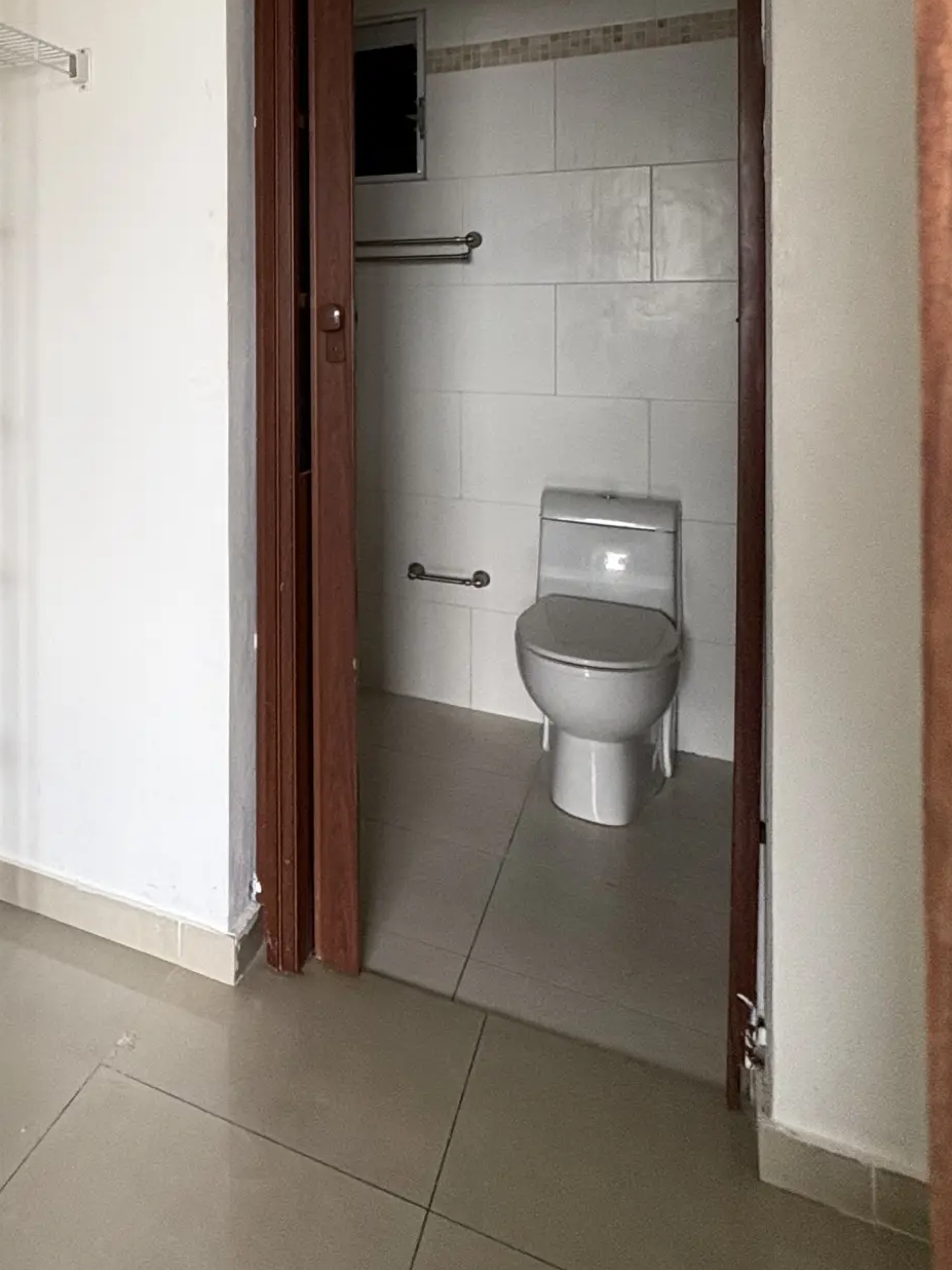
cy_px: 310
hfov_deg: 41.8
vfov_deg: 58.3
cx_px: -3
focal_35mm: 29
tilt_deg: +0.7
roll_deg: +0.0
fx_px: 1063
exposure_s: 1/75
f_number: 2.2
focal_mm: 2.22
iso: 200
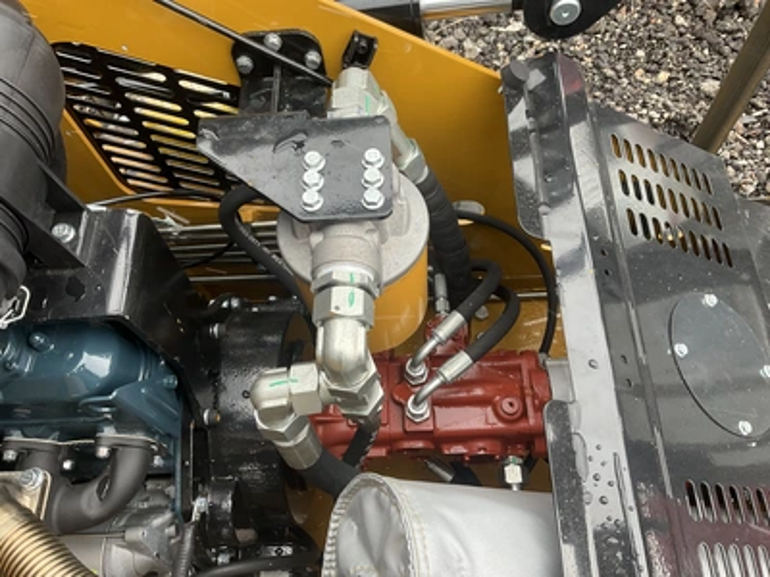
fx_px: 645
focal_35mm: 29
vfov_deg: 48.2
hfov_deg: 61.7
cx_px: 385
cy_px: 288
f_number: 1.8
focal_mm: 3
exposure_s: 1/122
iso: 32
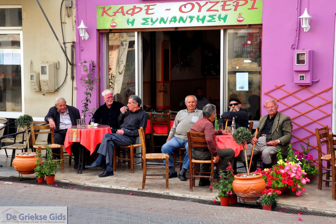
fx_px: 681
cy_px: 112
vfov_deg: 18.7
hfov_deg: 27.7
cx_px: 170
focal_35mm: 73
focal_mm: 48
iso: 200
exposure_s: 1/30
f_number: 10
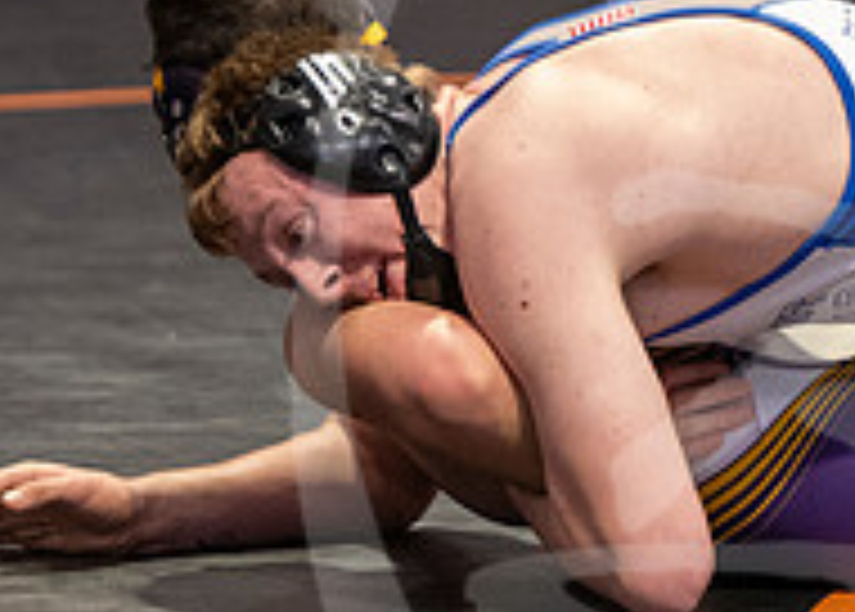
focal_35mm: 558
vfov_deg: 2.6
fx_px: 13559
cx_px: 697
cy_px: 411
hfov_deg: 3.6
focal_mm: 125
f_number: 2.8
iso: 3200
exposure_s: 1/1000
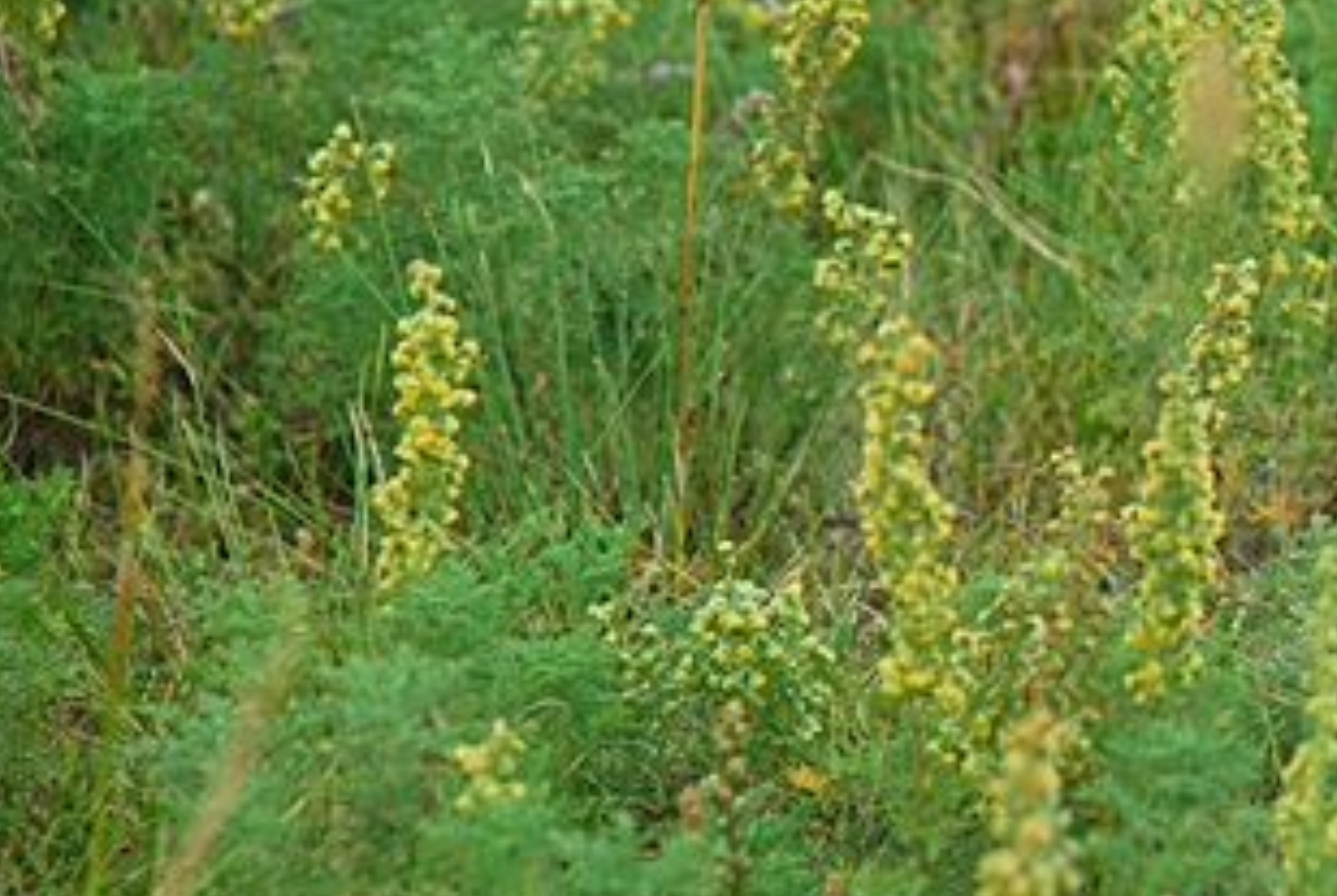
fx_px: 19499
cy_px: 493
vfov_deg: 2.6
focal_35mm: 524
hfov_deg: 3.9
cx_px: 1493
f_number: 6.3
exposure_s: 1/400
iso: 400
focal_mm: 135
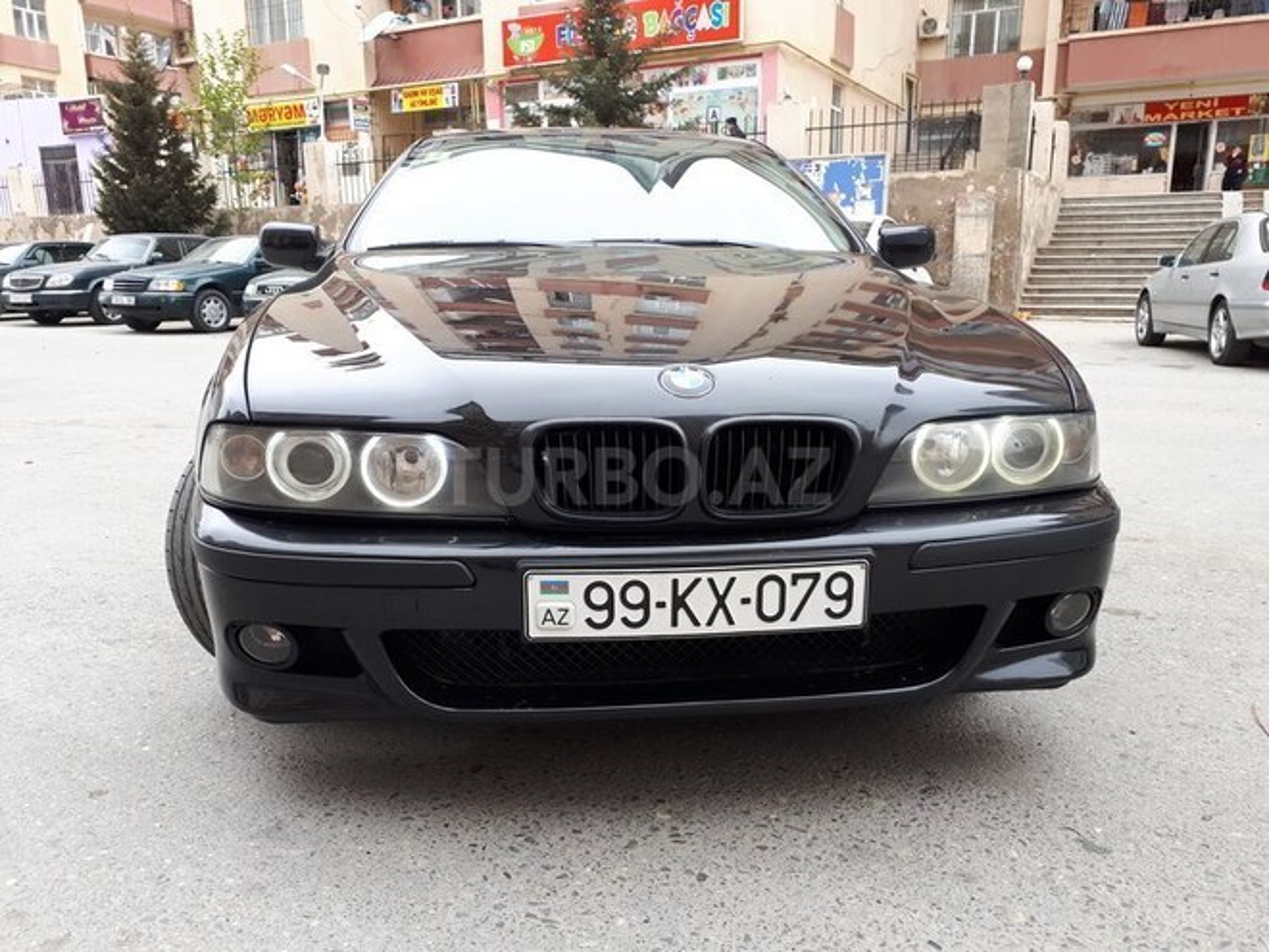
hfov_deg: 65.3
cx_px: 634
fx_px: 990
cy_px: 476
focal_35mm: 27
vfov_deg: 51.4
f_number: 1.9
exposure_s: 1/50
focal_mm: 3.6
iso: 50
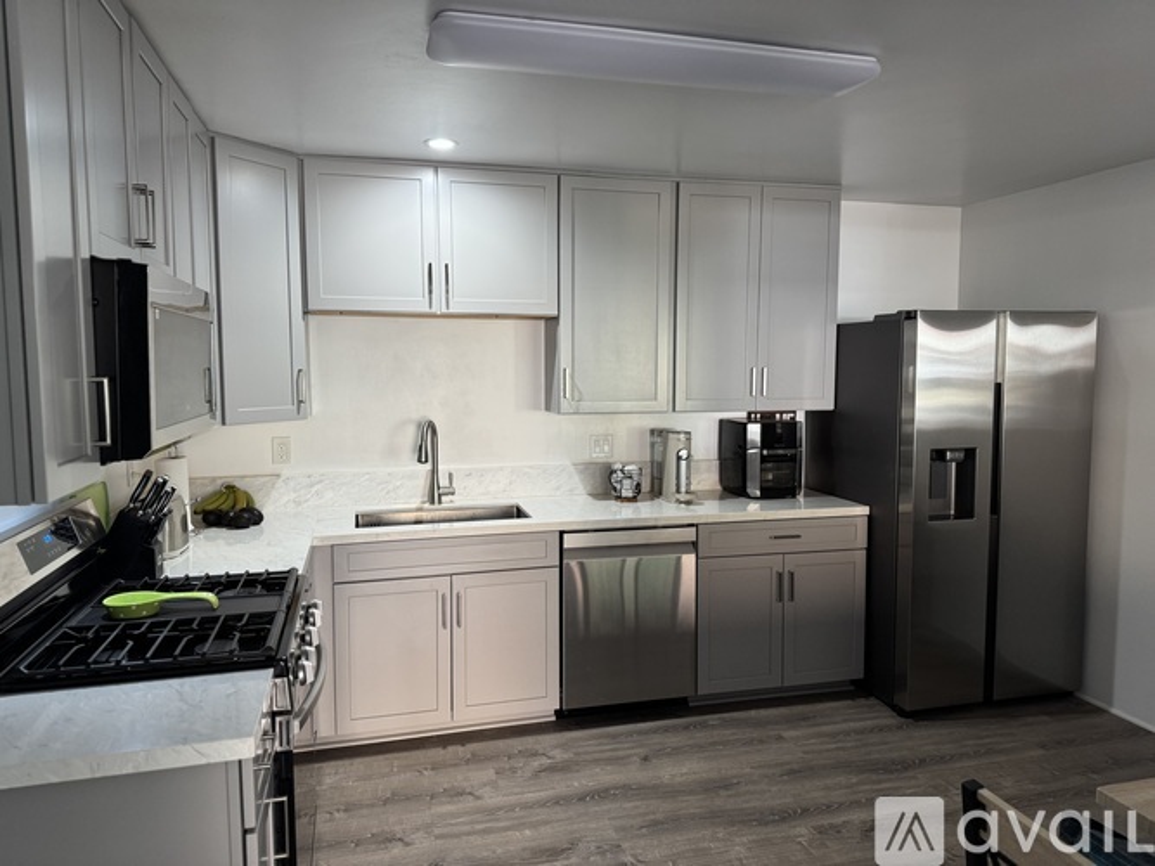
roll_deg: -0.1
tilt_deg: -5.9
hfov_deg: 71.6
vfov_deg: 56.8
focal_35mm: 24
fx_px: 801
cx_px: 578
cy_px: 433
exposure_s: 1/60
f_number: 1.78
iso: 200
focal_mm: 6.76
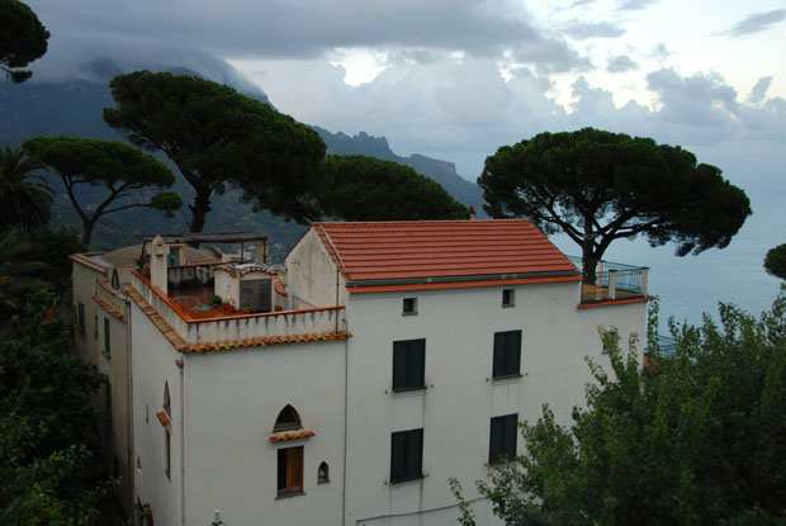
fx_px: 787
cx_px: 393
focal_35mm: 36
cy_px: 263
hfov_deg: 53.1
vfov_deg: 37.0
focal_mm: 24
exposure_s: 1/90
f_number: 3.8
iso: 200
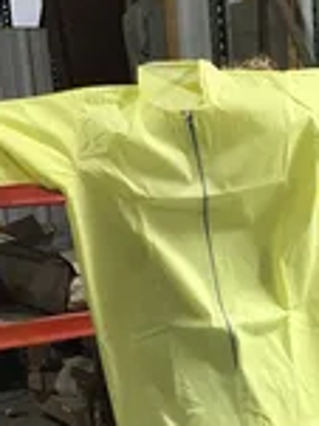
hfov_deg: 17.9
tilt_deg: -13.6
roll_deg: +4.1
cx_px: 237
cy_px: 392
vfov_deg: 23.2
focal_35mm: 82
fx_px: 1009
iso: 40
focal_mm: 3.3
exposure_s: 1/30
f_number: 2.4
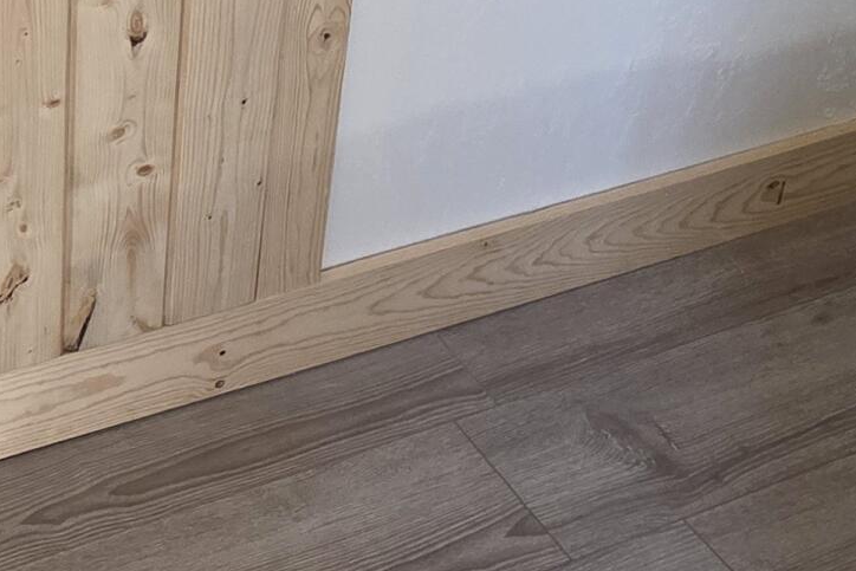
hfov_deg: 32.1
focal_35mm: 56
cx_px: -48
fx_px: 1332
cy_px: -151
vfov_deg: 22.0
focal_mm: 2.2
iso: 250
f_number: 1.9
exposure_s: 1/120
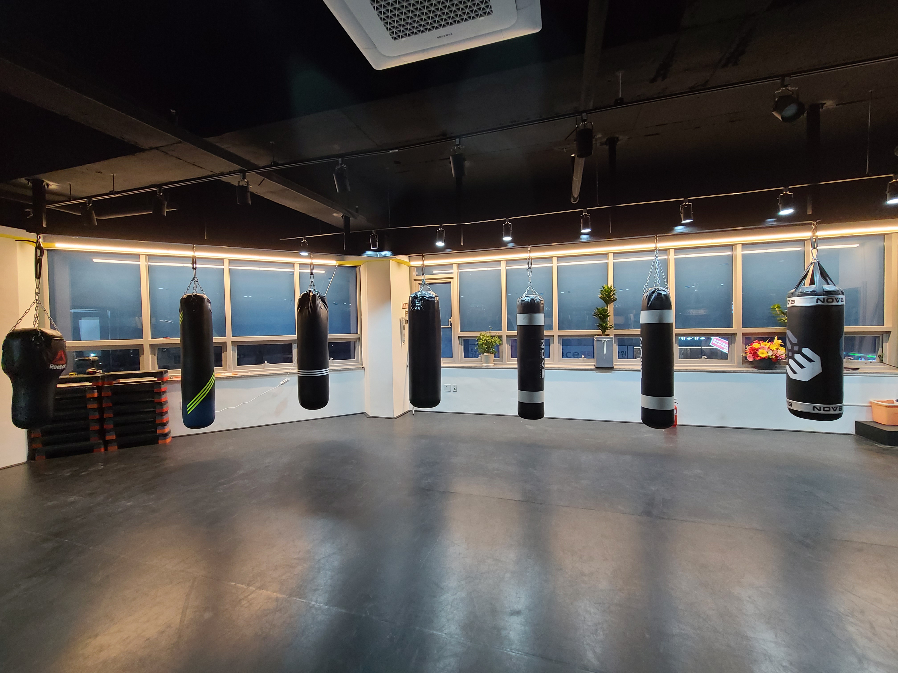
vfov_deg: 89.9
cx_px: 449
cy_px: 336
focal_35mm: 13
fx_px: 337
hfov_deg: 106.2
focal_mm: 2.2
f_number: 2.2
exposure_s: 1/59
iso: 400
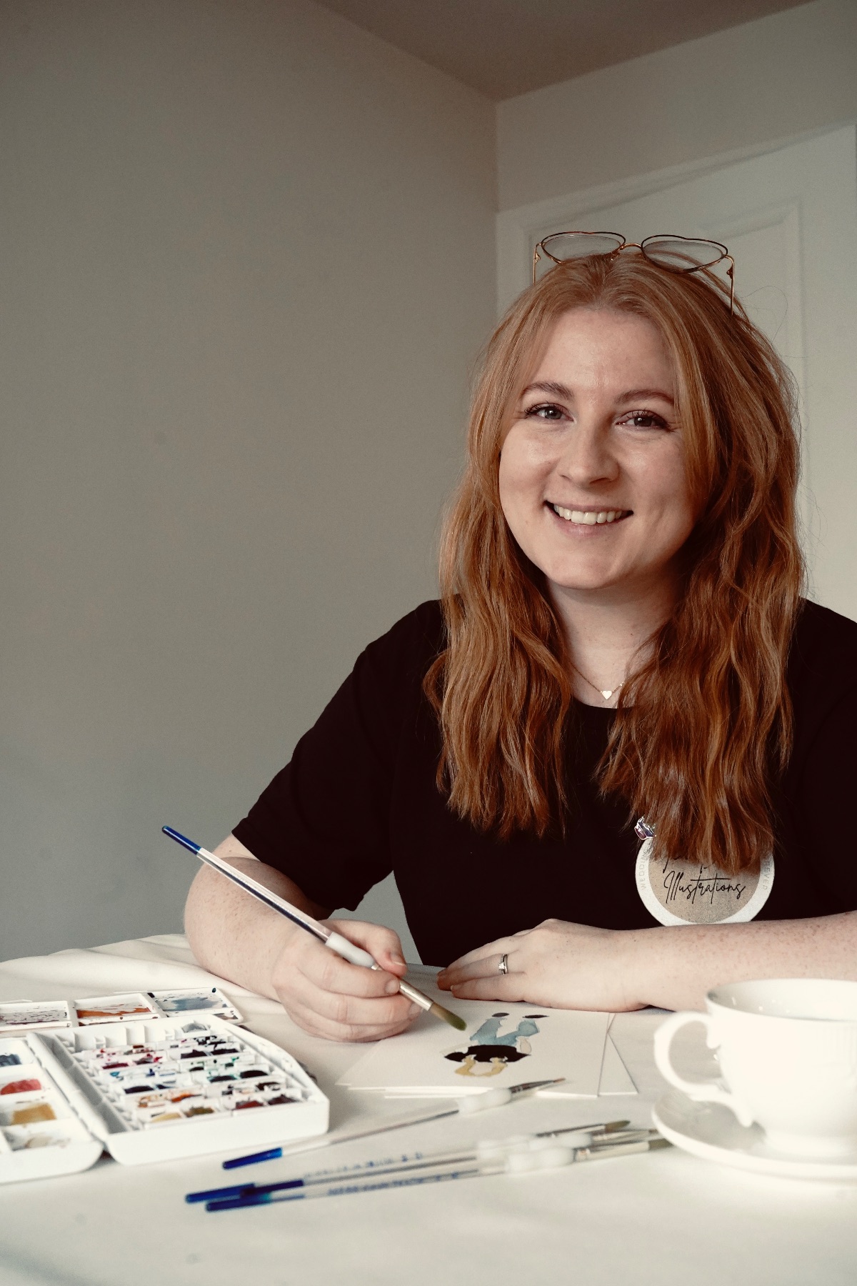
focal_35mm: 38
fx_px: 1357
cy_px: 643
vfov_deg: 50.7
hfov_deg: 35.1
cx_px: 428
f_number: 9
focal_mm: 38
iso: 6400
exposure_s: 1/40
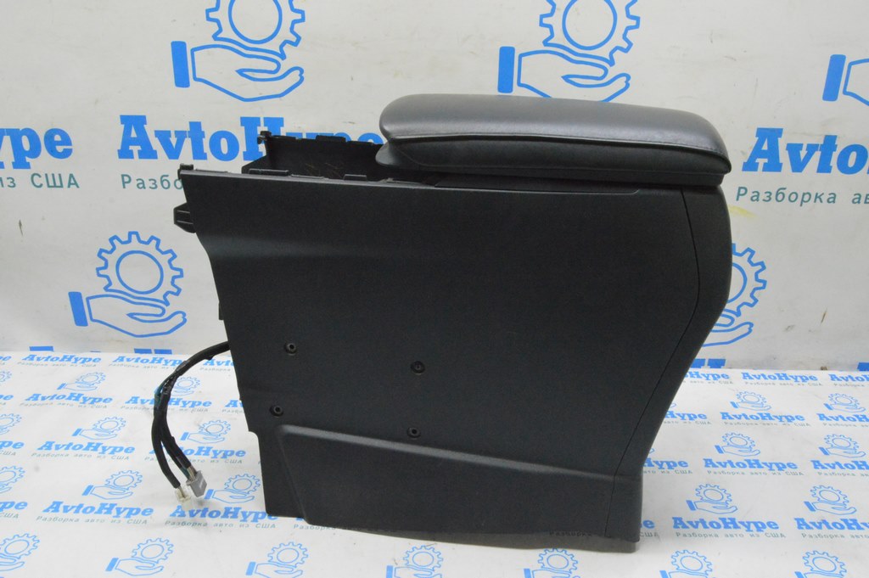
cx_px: 434
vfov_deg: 45.6
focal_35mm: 28
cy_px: 289
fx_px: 687
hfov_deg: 64.6
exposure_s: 1/15
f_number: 20
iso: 6400
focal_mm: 19
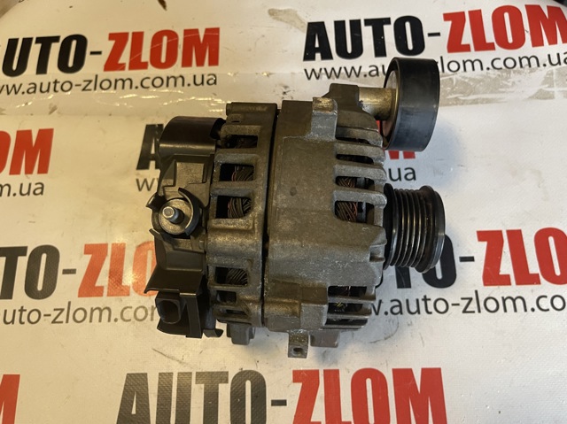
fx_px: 409
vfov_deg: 54.8
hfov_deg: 69.4
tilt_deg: -74.0
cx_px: 284
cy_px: 212
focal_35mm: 25
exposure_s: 1/60
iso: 400
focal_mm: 5.1
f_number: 1.6
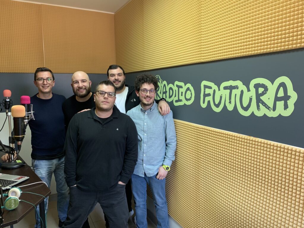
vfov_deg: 53.1
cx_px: 152
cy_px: 114
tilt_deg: -6.6
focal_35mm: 26
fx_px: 228
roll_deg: +0.7
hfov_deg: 67.3
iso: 100
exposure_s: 1/50
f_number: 1.8
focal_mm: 4.25
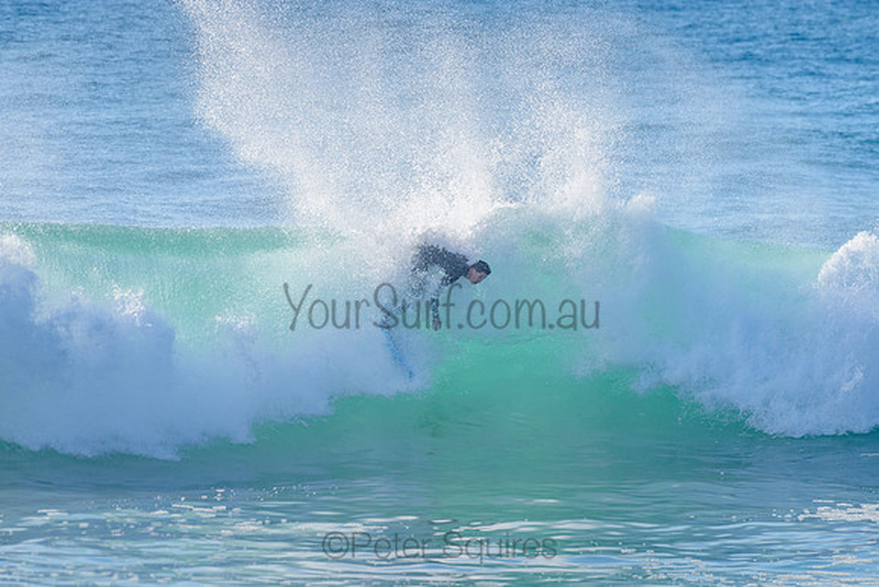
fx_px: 14975
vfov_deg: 2.2
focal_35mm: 613
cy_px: 294
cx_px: 440
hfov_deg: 3.4
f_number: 5.6
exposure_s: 1/2000
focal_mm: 500
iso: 200
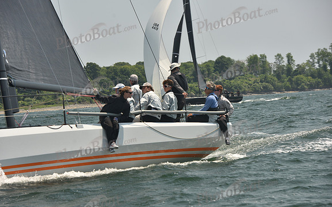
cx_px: 167
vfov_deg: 9.1
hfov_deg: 14.5
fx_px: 1303
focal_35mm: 144
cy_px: 110
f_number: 7.1
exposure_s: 1/640
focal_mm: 140
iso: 250
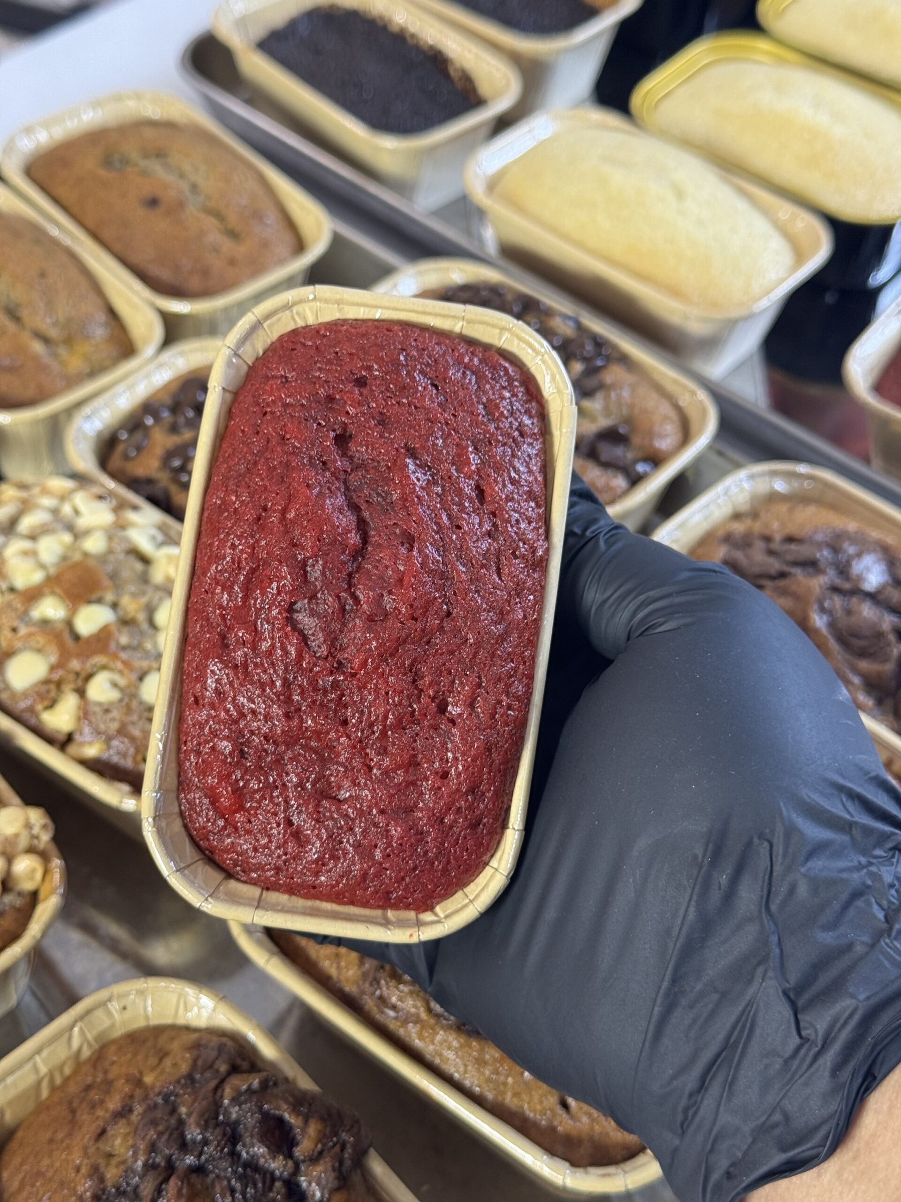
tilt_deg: -47.8
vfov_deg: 39.7
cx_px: 450
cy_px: 601
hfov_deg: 30.3
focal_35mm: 48
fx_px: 1666
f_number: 1.78
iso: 80
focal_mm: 6.76
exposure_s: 1/50
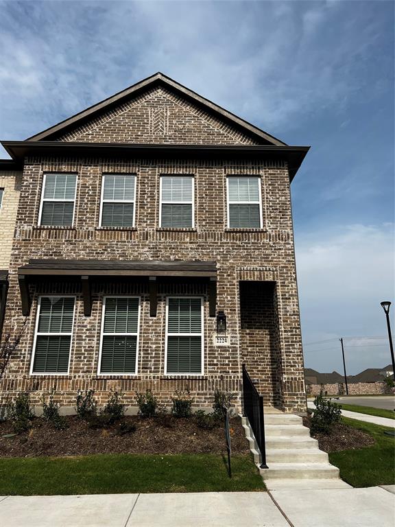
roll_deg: +0.1
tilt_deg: +17.7
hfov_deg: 53.1
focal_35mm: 26
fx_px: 396
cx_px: 198
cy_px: 264
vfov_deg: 67.3
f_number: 1.5
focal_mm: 5.7
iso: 50
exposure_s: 1/5882
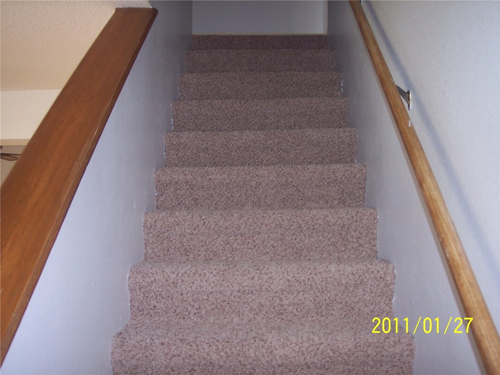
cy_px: 188
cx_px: 250
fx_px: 563
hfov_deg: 47.9
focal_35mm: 39
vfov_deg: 36.8
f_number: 2.8
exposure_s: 1/60
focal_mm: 8
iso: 100
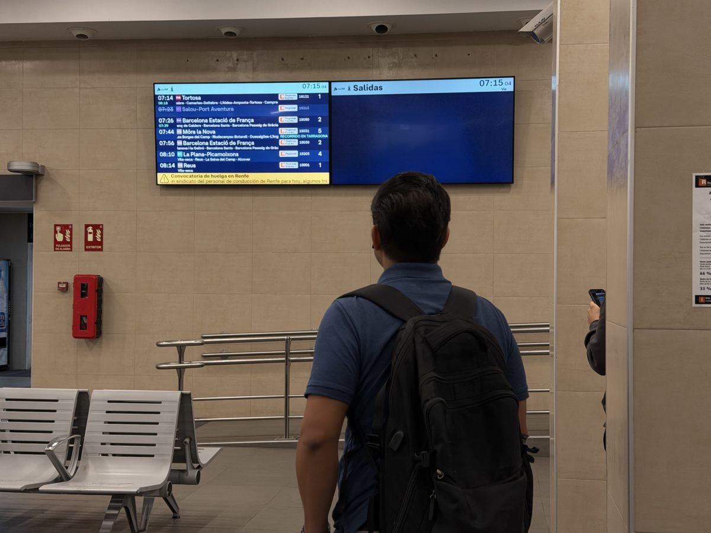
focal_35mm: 48
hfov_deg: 39.7
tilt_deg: +1.3
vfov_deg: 30.3
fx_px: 986
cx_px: 356
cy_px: 266
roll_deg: +0.6
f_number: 1.78
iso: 80
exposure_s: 1/96
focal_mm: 6.76
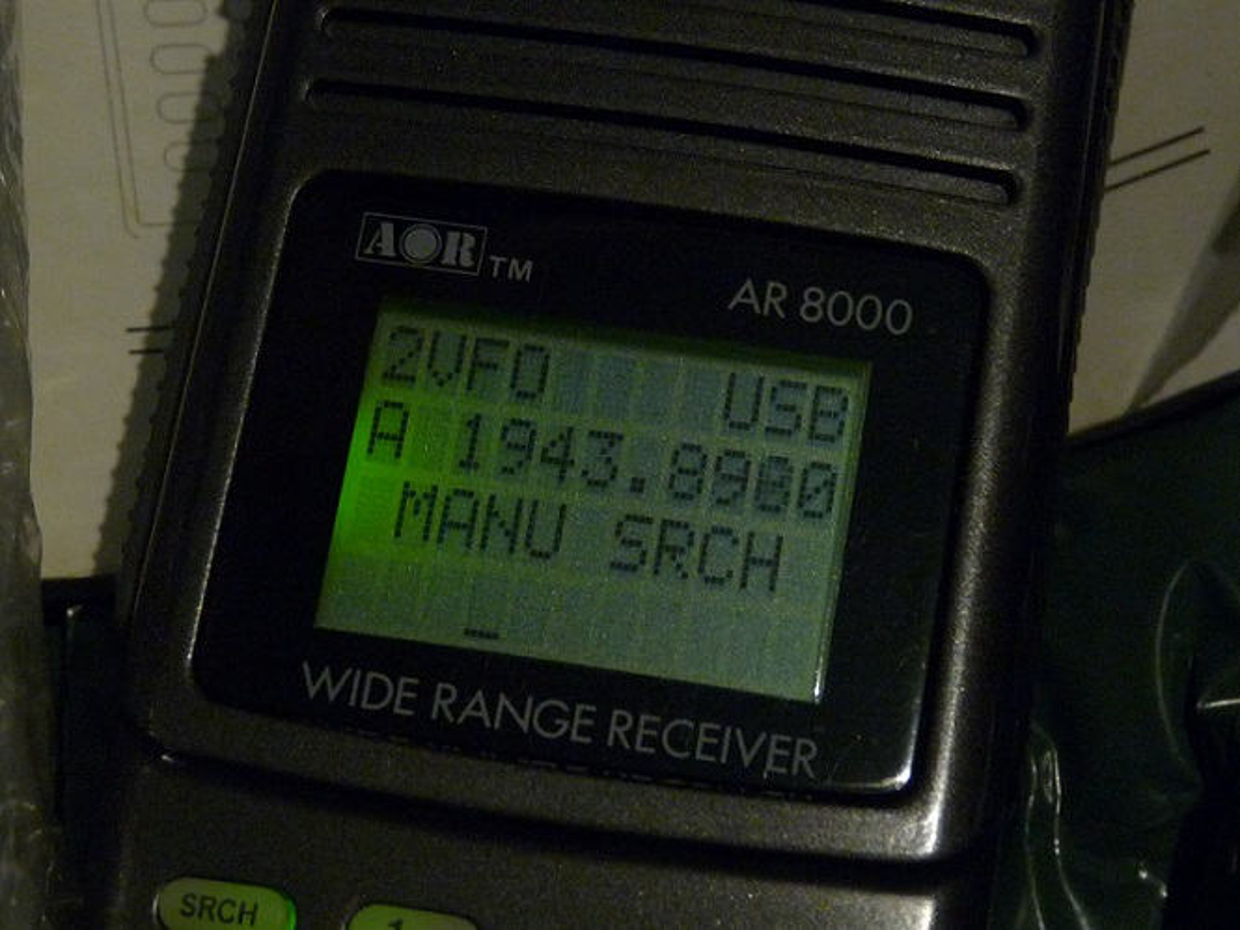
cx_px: 620
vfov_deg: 17.2
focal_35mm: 86
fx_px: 3081
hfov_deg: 22.8
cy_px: 465
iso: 400
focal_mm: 10.8
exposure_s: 1/8
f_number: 3.2
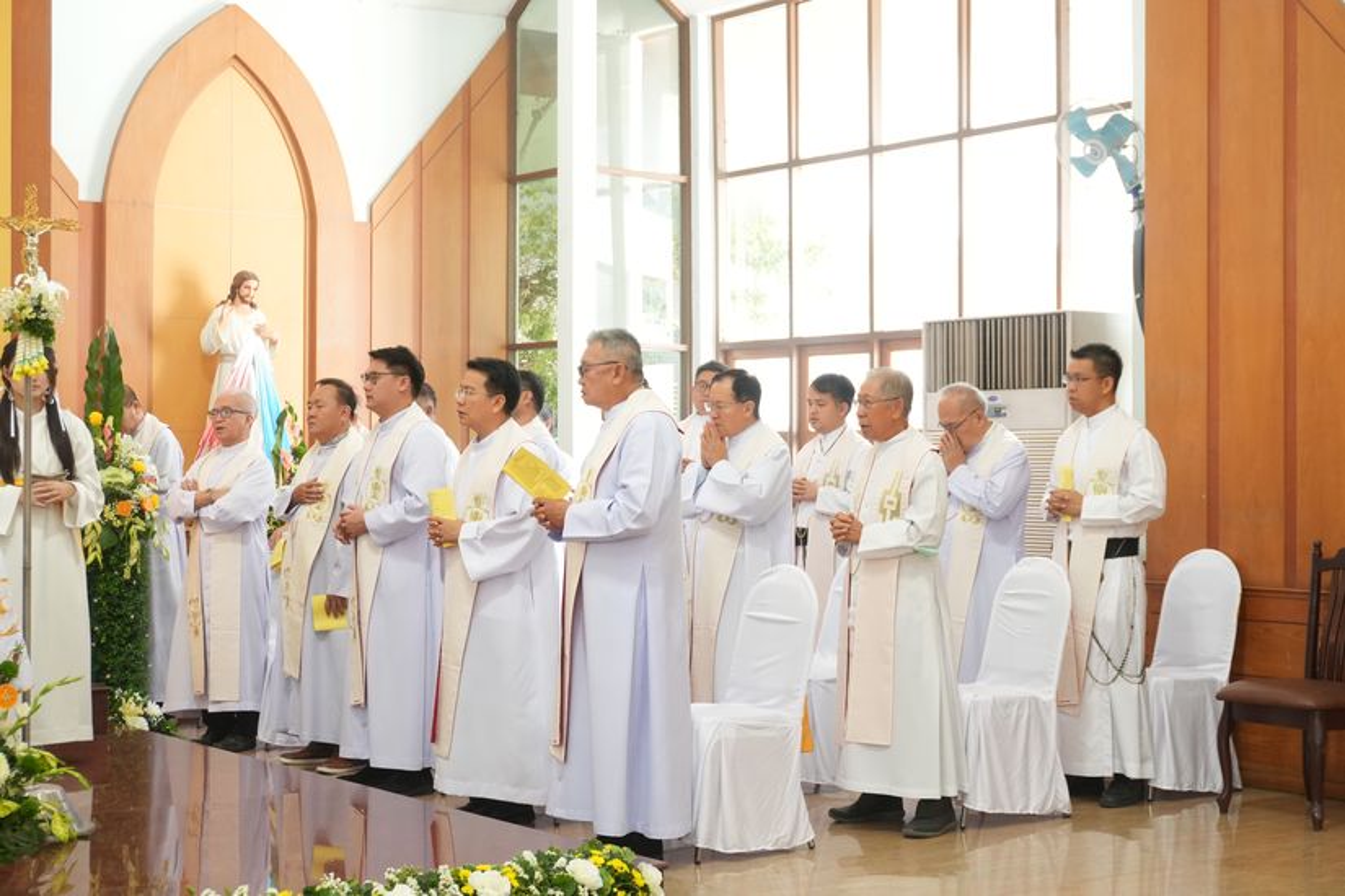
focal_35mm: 54
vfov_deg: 25.1
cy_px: 448
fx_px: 2017
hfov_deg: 36.9
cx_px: 672
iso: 1600
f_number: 6.3
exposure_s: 1/60
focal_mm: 36
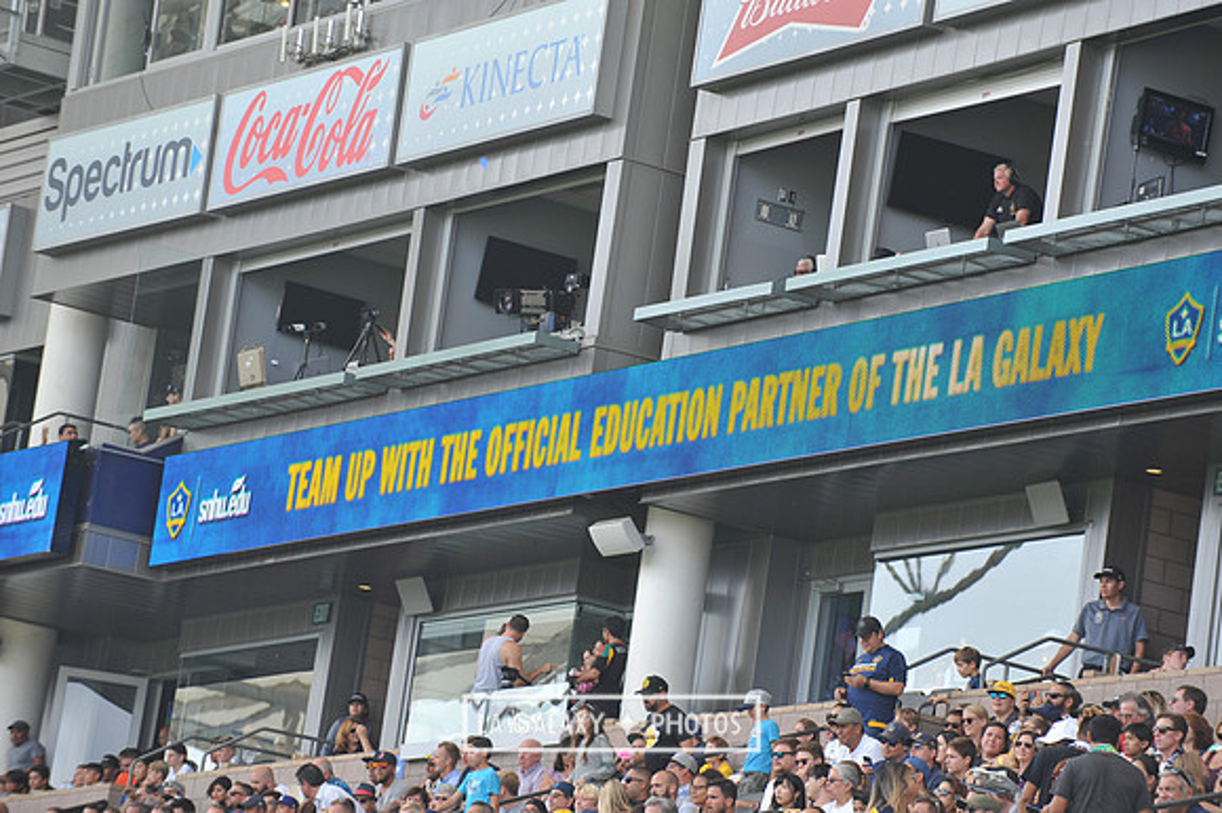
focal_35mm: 200
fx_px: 6785
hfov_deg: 10.3
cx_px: 611
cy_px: 406
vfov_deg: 6.9
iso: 200
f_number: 6.3
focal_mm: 200
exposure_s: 1/160
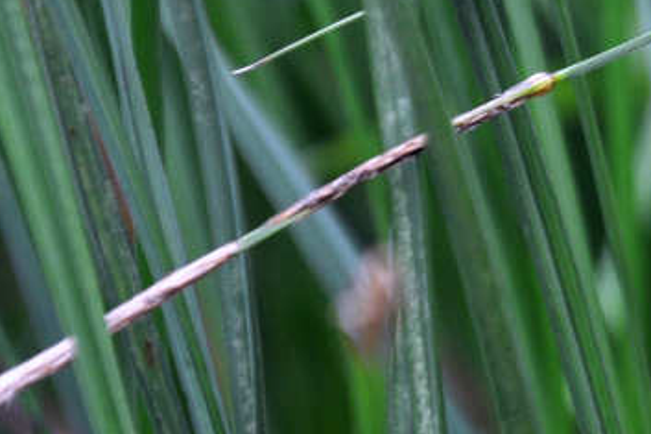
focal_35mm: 535
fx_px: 9664
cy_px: 19
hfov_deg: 3.8
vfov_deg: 2.6
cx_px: 1003
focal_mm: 105
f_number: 5.6
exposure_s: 1/80
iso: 400
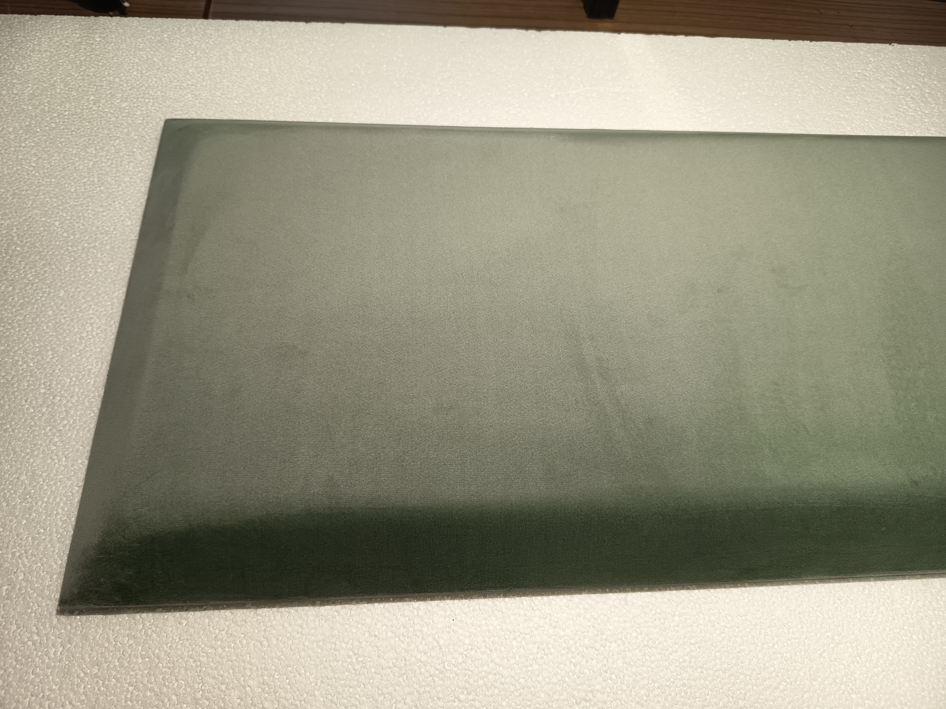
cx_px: 473
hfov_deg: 71.6
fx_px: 656
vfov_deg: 56.8
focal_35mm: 24
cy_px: 354
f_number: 1.7
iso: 408
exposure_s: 1/50
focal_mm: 5.27
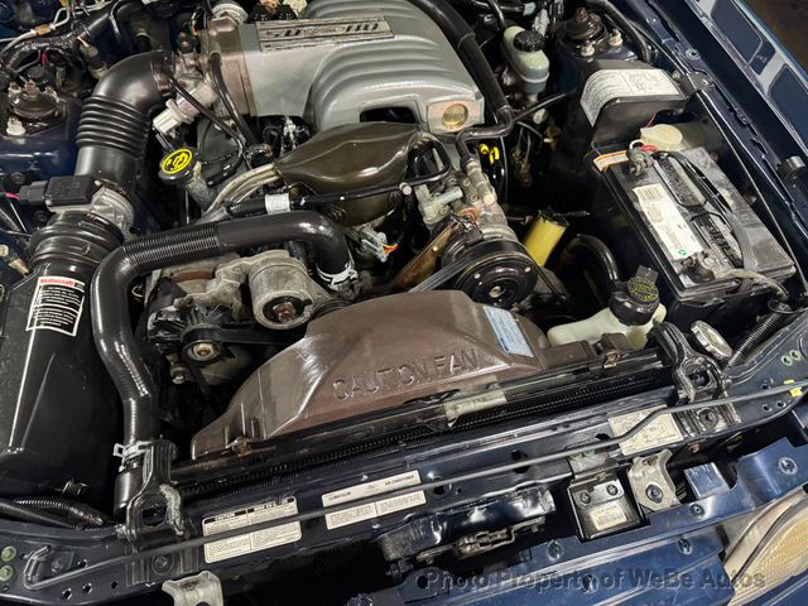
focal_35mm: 24
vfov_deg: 56.8
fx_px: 560
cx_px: 404
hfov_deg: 71.6
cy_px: 303
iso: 800
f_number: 1.78
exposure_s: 1/40
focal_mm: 6.76
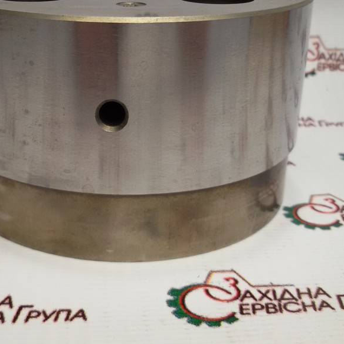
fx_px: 528
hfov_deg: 35.7
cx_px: 114
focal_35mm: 47
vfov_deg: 35.9
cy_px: 136
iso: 50
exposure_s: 1/100
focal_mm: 2.93
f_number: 2.4
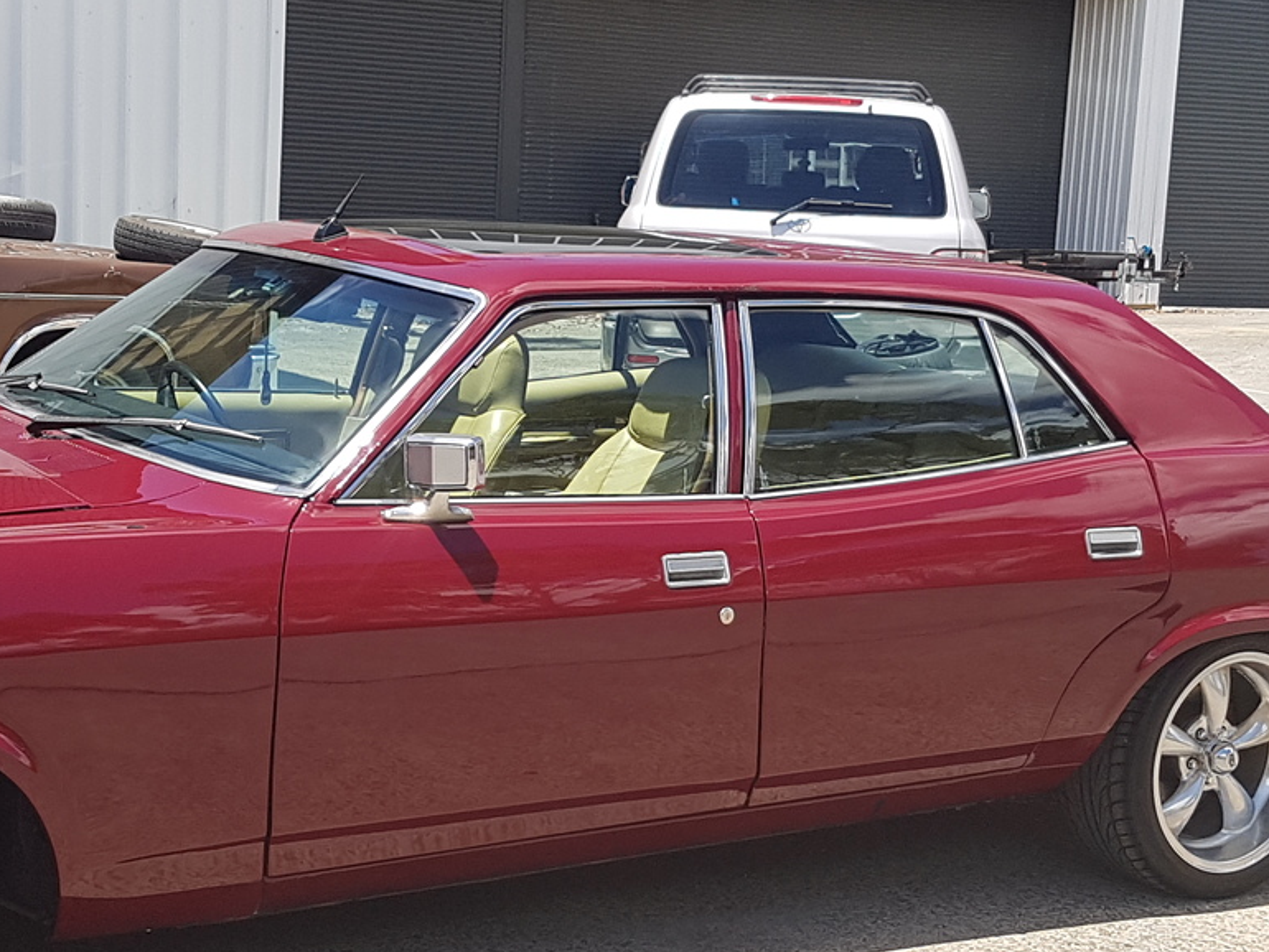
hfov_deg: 65.3
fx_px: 990
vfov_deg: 51.4
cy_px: 464
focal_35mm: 27
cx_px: 651
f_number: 1.7
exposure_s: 1/1852
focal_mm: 4.2
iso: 50
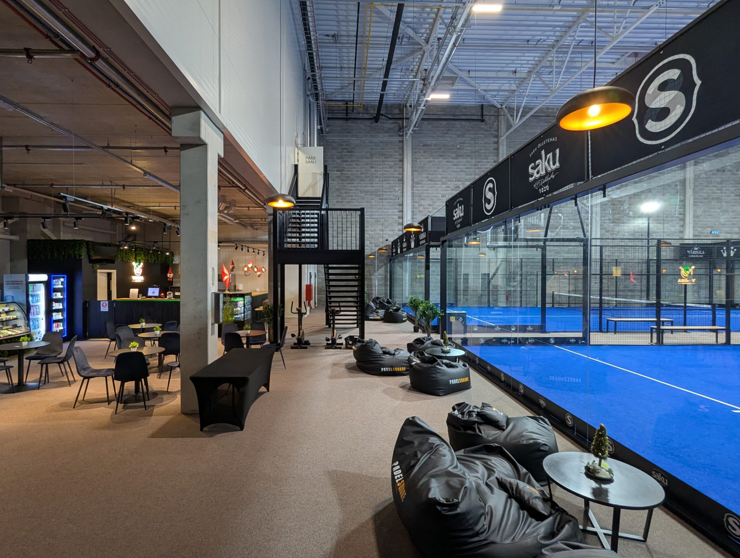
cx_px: 353
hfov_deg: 90.9
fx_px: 364
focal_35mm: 17
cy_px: 279
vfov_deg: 74.9
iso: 153
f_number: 2.2
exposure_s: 1/50
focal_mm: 2.35
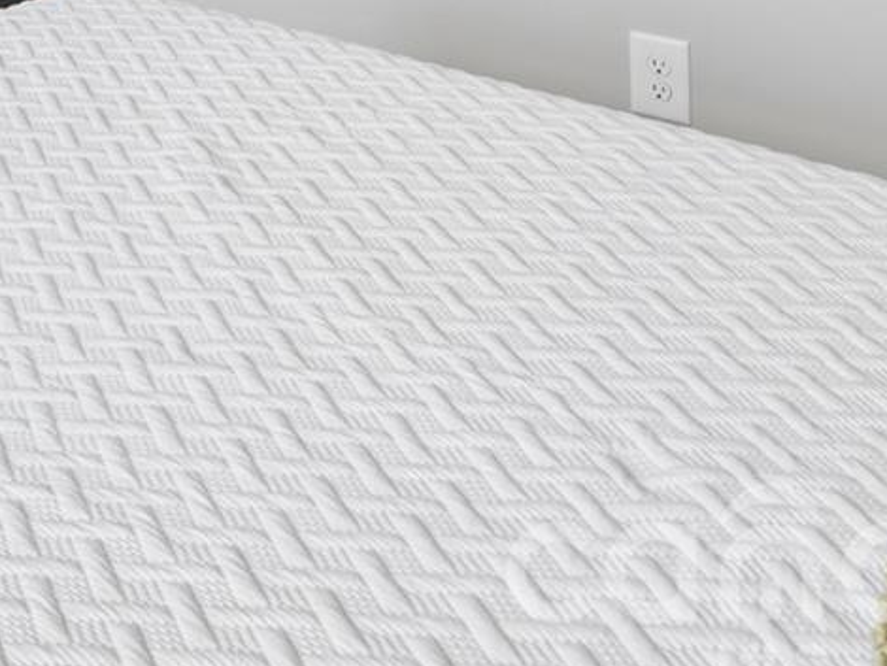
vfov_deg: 17.3
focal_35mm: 67
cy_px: -573
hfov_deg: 24.7
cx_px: -291
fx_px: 1728
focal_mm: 16.1
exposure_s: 1/4
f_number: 13
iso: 400
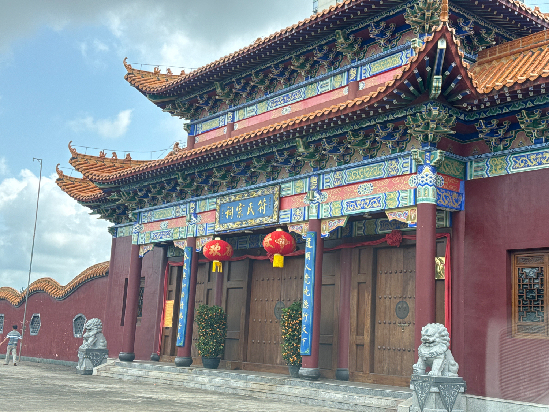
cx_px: 274
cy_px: 206
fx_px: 761
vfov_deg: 30.3
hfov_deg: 39.7
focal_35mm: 48
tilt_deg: +10.5
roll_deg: -2.6
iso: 64
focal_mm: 6.76
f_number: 1.78
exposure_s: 1/1193
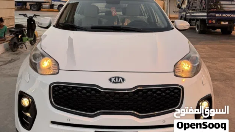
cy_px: 51
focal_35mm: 27
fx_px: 168
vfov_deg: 42.6
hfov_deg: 69.9
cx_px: 117
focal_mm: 6.76
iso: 200
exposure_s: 1/100
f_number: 1.78
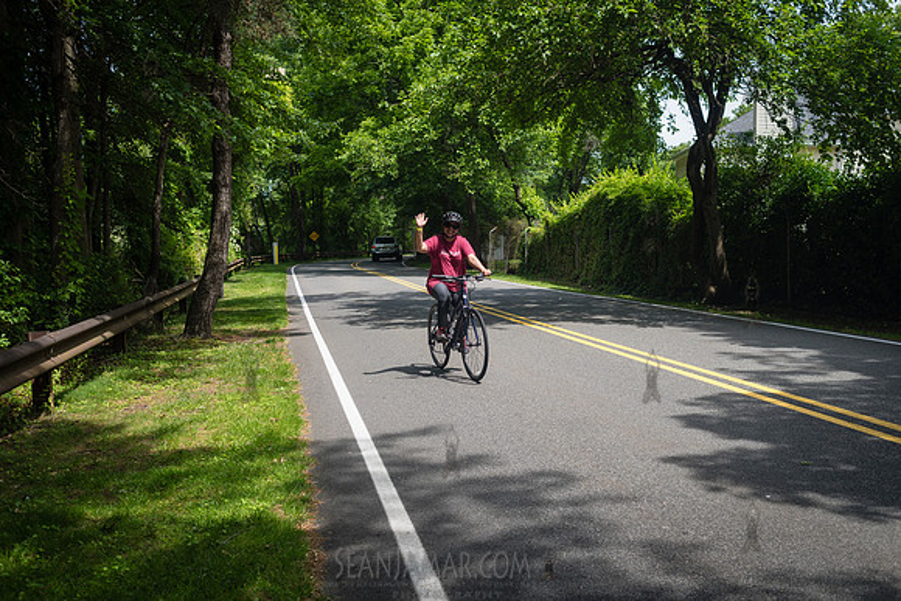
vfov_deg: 37.3
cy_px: 300
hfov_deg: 53.6
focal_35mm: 36
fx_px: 891
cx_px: 450
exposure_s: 1/800
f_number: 4
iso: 200
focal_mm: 35
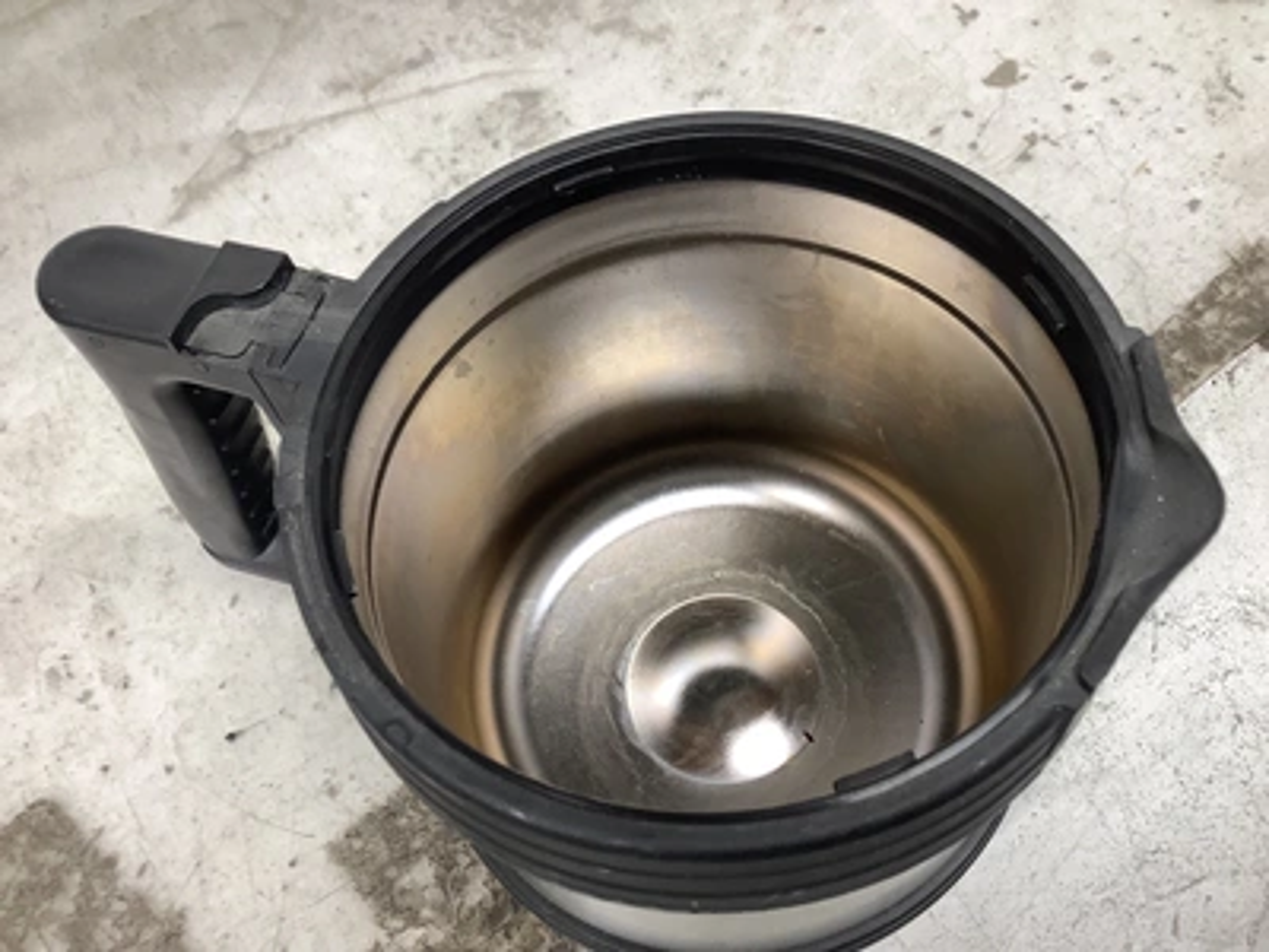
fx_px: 1136
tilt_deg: -57.6
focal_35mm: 31
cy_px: 476
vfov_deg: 45.4
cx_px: 634
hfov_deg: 58.4
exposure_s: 1/60
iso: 64
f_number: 2.4
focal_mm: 3.3
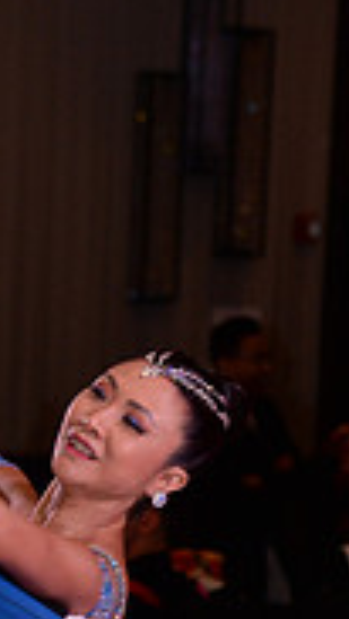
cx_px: 25
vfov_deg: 6.2
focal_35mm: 348
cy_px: 778
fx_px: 5723
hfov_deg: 3.5
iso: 2000
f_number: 5.6
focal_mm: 105
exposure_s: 1/250
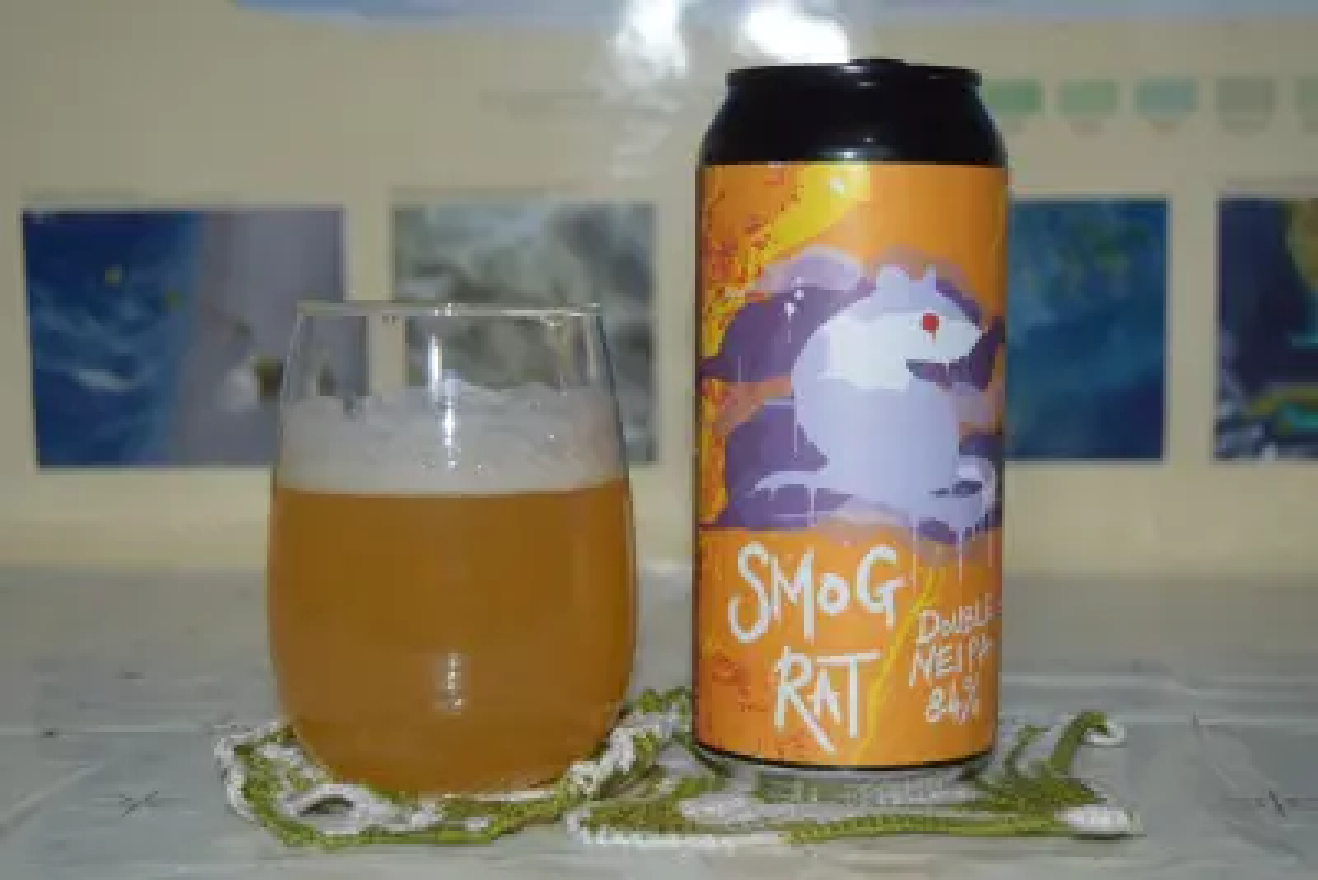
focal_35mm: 60
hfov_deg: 33.4
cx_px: 659
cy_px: 440
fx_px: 2197
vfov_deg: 22.6
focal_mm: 40
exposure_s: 1/60
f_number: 5
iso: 320
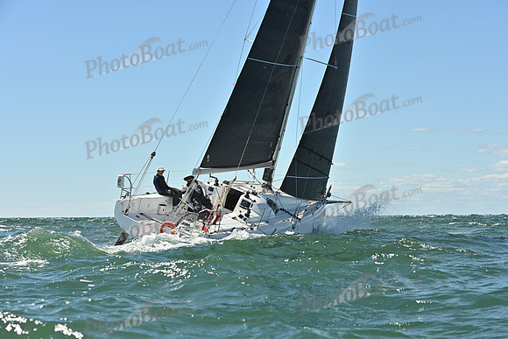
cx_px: 254
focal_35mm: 85
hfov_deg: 23.9
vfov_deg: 16.1
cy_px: 170
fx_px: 1200
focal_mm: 85
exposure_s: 1/1600
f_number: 8
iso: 320
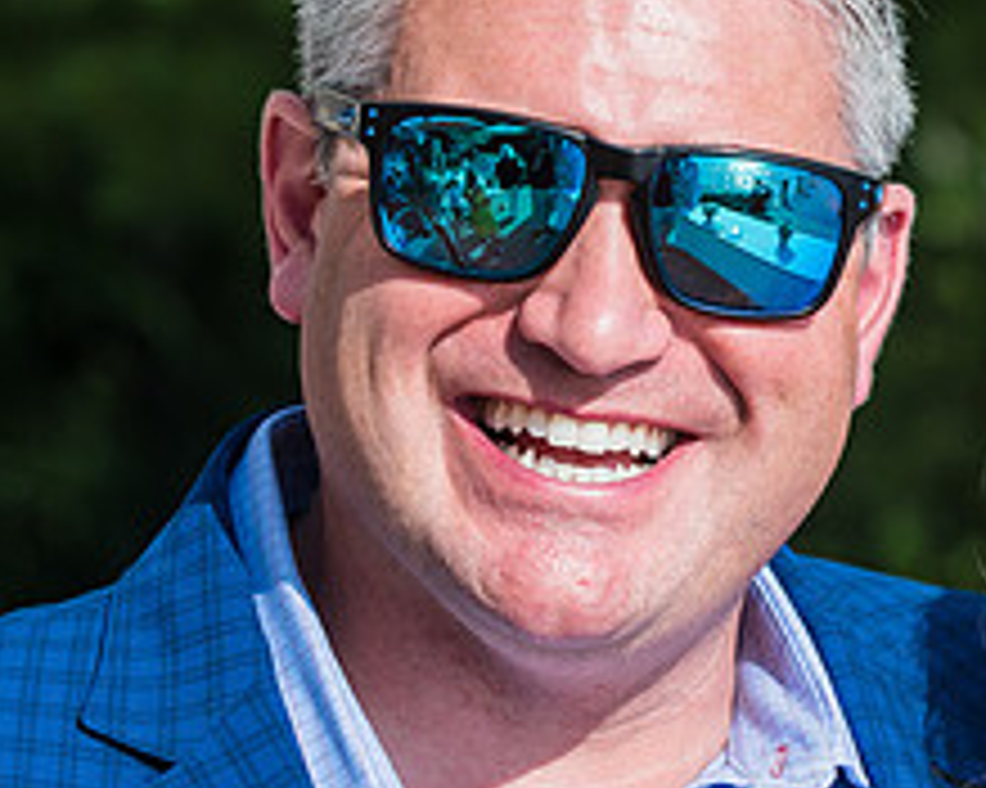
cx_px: 968
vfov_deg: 5.9
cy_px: 691
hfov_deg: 7.4
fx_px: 7613
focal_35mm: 261
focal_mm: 70
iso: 200
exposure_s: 1/2500
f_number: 4
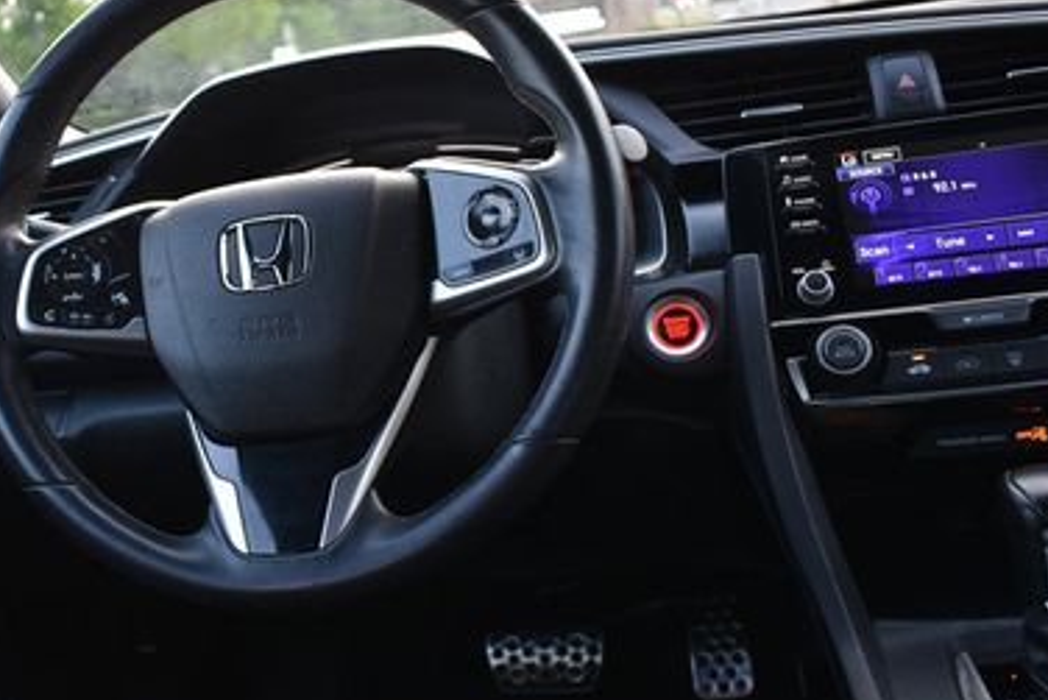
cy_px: 311
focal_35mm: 46
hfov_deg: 41.3
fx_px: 1340
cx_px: 245
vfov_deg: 29.2
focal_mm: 18
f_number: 3.5
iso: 800
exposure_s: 1/200
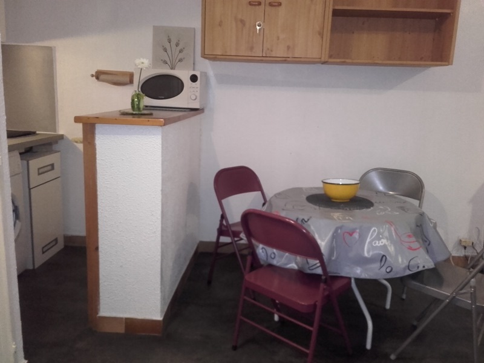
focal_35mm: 31
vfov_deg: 45.4
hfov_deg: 58.4
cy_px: 182
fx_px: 433
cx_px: 242
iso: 210
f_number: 2.2
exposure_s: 1/10
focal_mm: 3.31
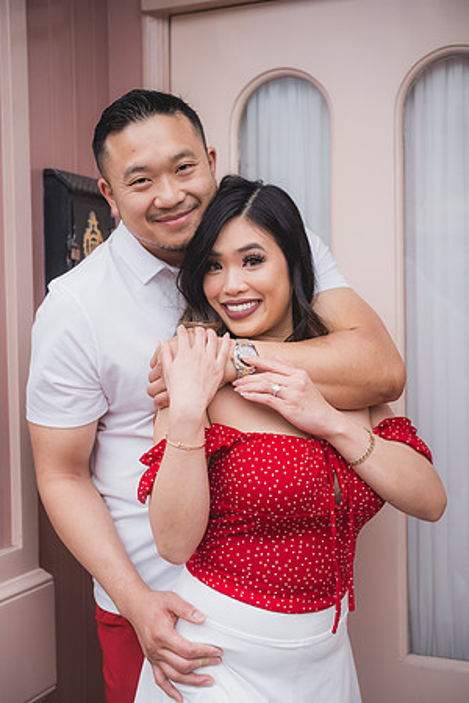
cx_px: 234
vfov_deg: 39.6
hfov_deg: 27.0
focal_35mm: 50
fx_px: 977
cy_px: 352
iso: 250
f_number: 2.8
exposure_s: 1/500
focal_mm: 50
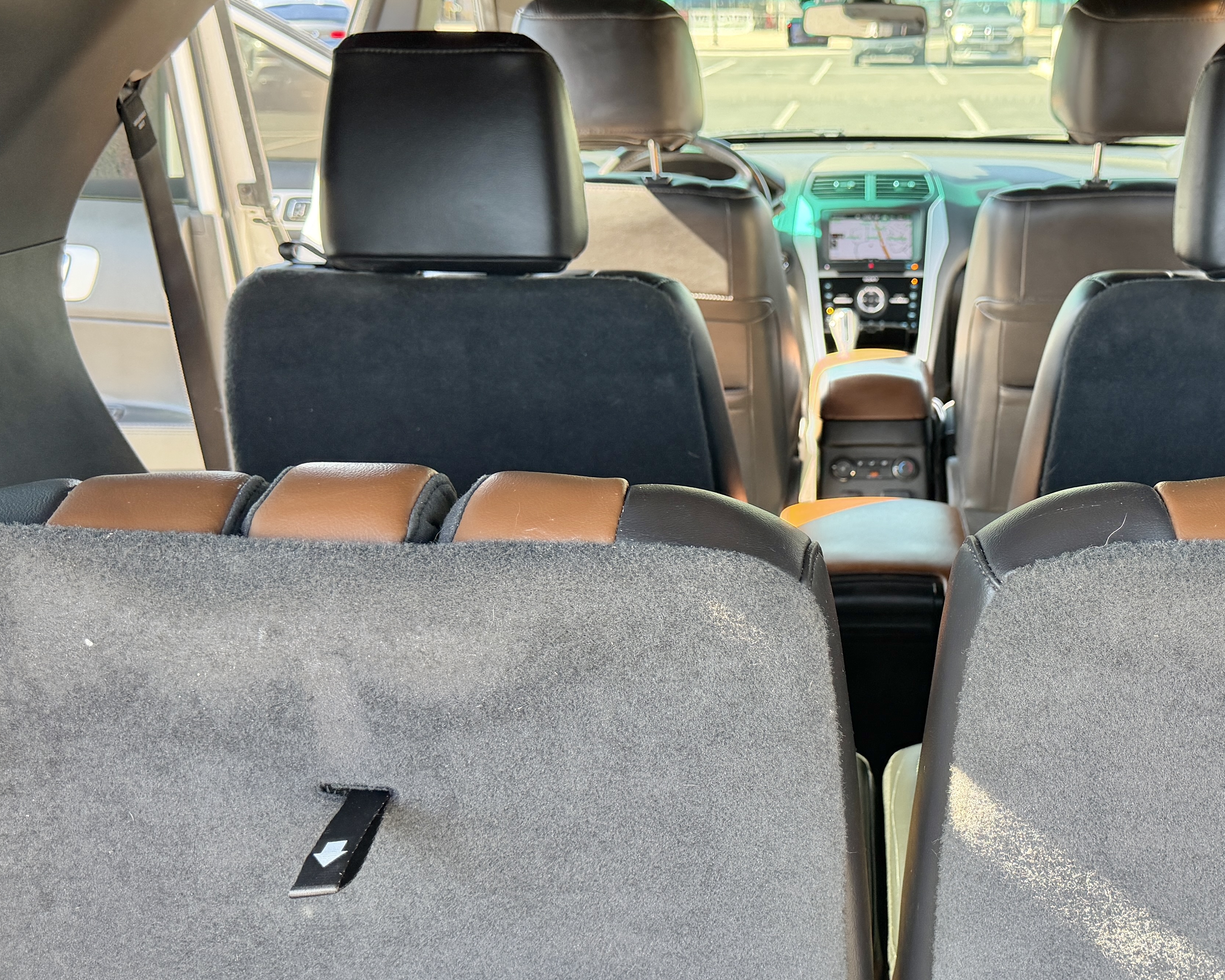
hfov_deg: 44.8
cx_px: 865
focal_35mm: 40
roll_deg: -1.4
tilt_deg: -18.0
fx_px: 1450
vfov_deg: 37.3
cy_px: 491
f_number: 1.78
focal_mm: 6.76
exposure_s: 1/206
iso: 200
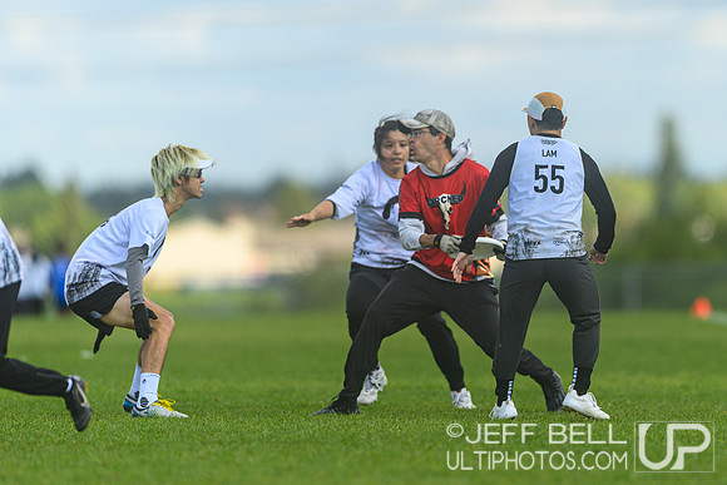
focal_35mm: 520
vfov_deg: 2.6
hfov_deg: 4.0
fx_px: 10504
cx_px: 460
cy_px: 216
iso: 100
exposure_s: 1/1600
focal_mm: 400
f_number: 3.2
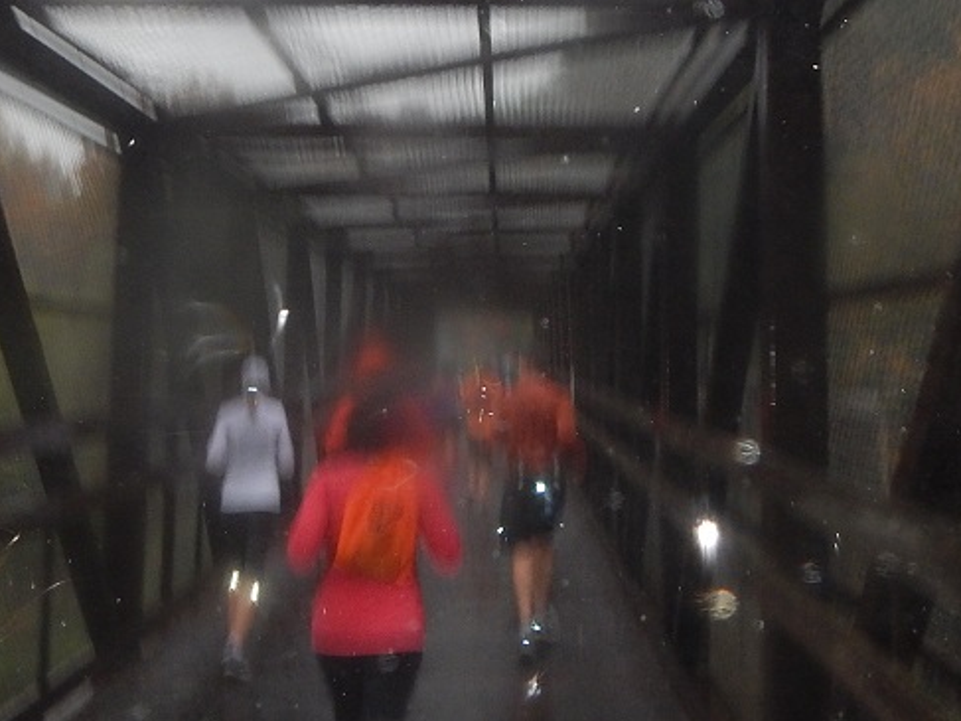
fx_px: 1277
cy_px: 211
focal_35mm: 46
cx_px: 458
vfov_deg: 31.1
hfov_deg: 41.2
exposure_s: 1/30
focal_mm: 5
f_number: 3.9
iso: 320
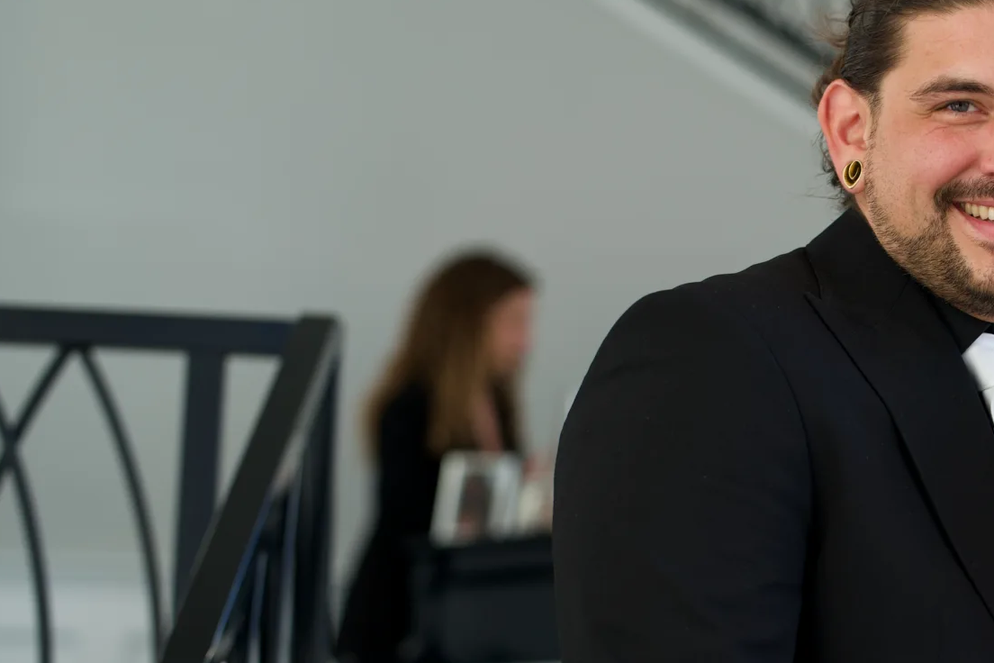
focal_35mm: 116
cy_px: 527
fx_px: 3203
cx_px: 1068
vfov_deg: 11.8
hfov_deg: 17.1
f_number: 2
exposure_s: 1/320
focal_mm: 50
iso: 100
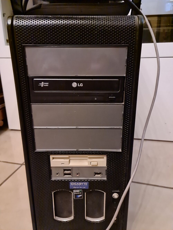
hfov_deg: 51.4
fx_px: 180
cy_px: 115
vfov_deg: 65.3
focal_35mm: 27
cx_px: 86
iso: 1250
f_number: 2
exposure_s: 1/17
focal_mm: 5.9
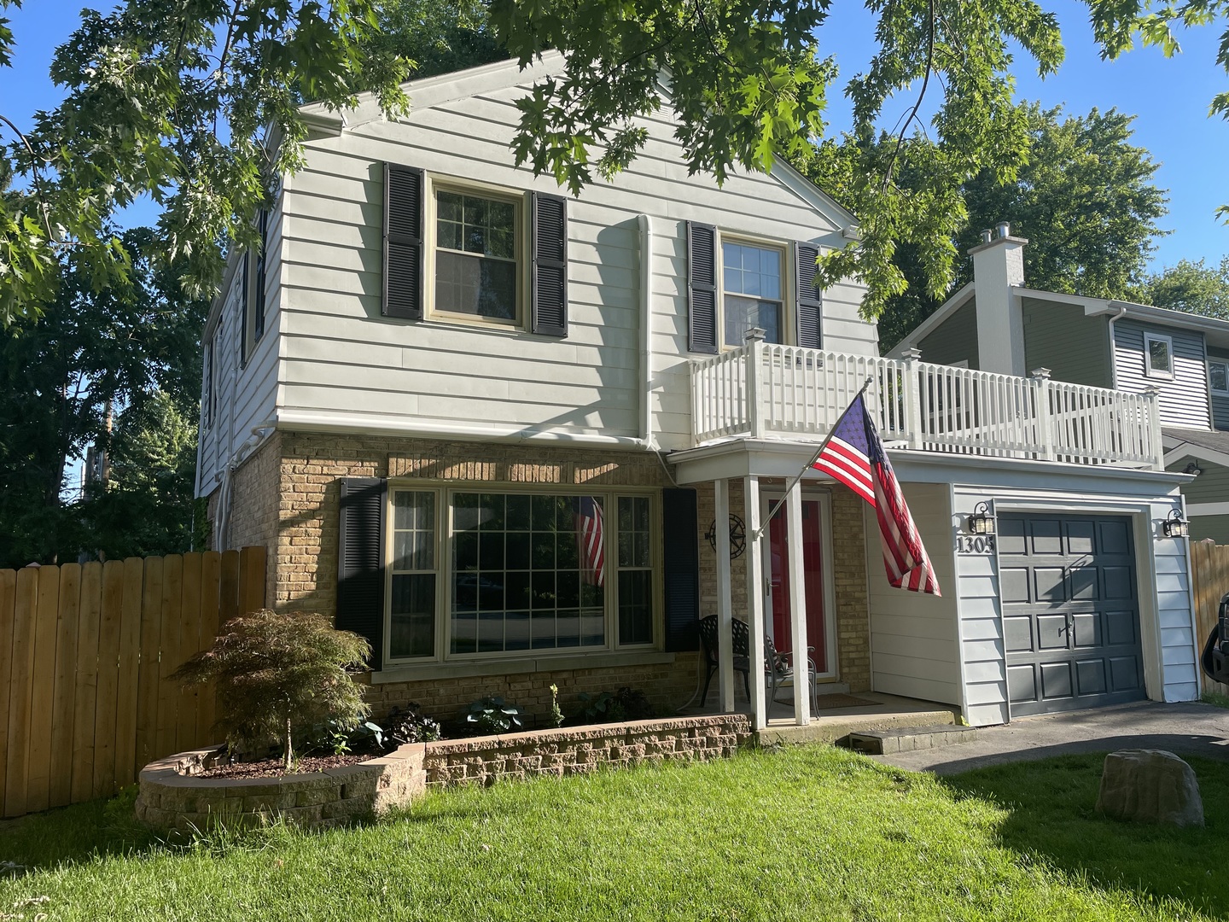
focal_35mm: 26
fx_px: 923
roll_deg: +0.5
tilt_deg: +6.9
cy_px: 461
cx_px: 614
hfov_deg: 67.3
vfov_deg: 53.1
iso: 32
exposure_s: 1/1383
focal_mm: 4.2
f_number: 1.6
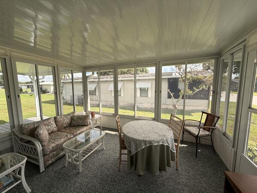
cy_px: 96
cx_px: 128
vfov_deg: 85.7
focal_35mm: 14
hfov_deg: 102.1
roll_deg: +0.7
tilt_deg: -6.5
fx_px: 104
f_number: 2.2
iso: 50
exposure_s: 1/121
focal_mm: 2.22
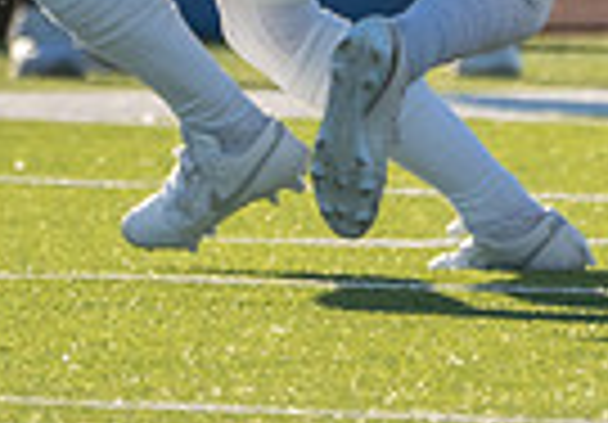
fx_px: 44038
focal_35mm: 2572
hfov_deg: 0.8
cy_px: -467
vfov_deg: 0.6
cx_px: 77
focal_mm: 400
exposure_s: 1/1250
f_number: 5.6
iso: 500
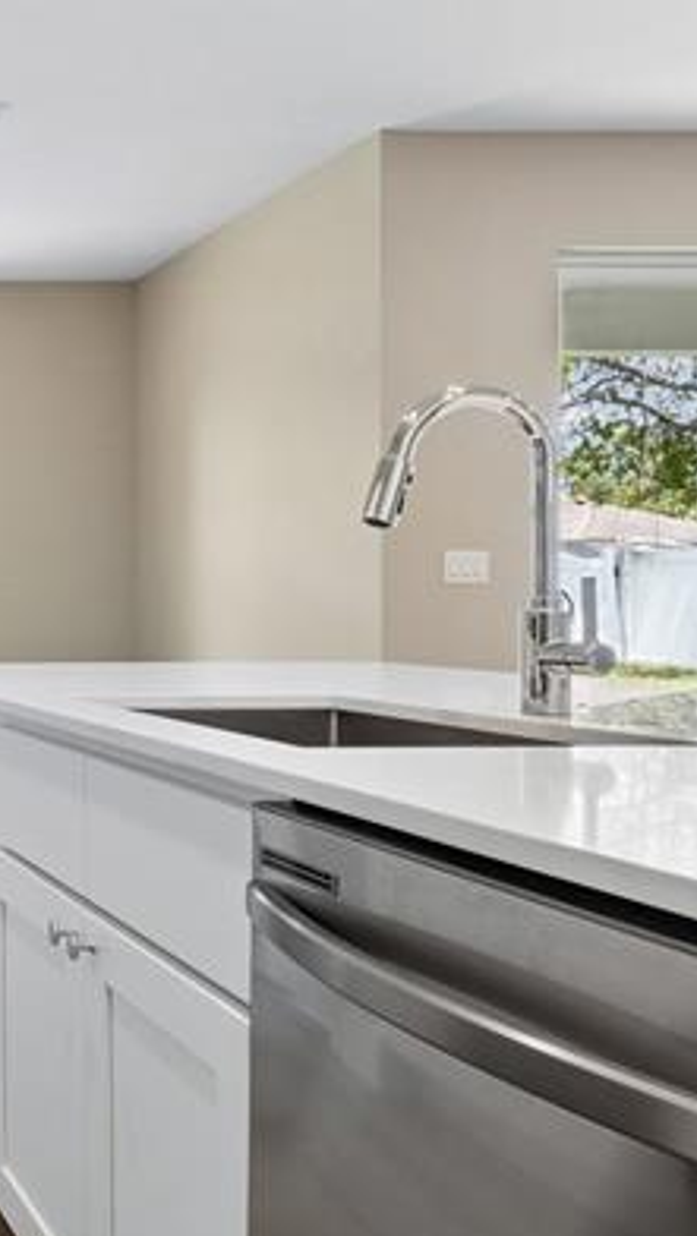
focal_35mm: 41
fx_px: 1345
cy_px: 618
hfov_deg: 22.8
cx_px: -385
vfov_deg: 49.4
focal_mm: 10
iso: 200
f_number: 11
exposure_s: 1/8
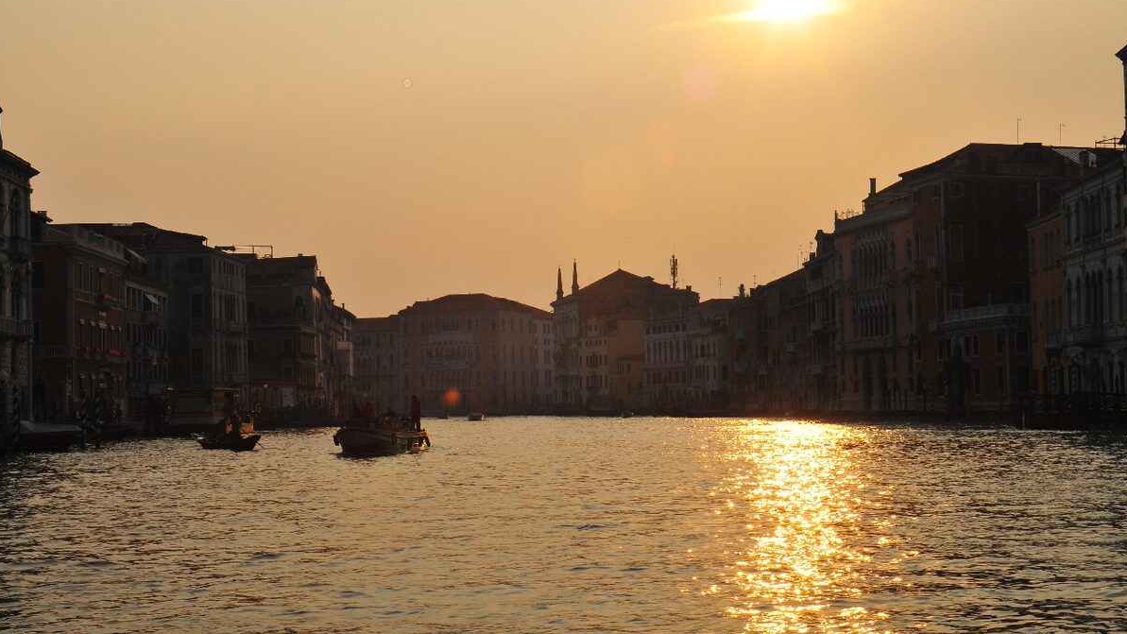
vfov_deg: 20.0
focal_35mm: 60
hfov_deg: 34.9
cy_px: 264
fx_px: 1793
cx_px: 564
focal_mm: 38
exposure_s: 1/250
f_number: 22
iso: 200
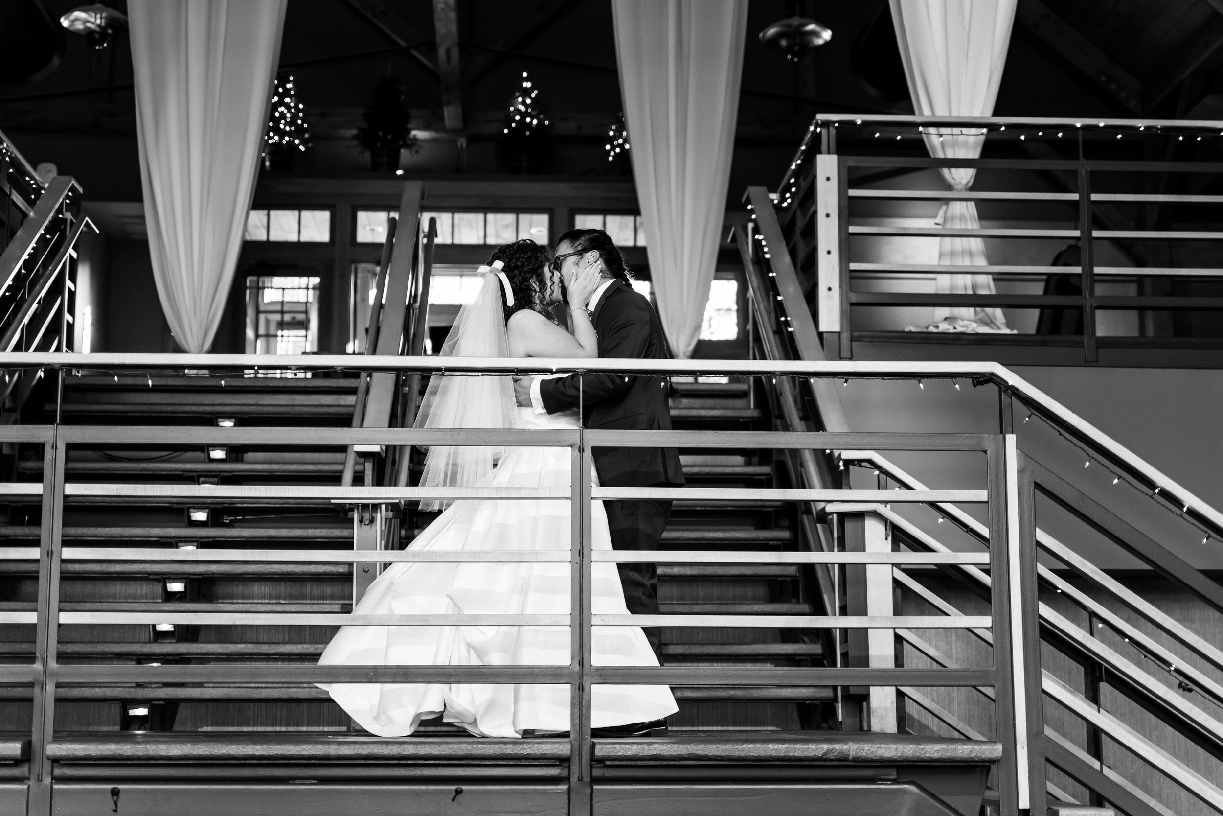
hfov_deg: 35.6
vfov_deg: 24.2
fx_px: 1903
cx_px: 612
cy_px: 408
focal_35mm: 56
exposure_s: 1/250
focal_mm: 56
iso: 1600
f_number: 2.8
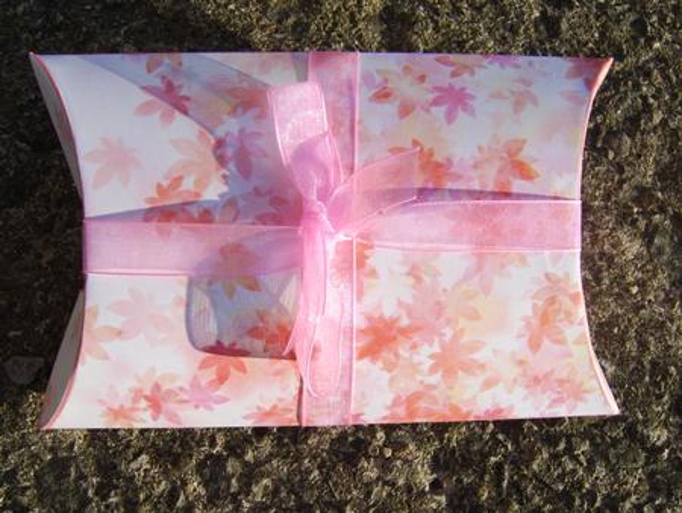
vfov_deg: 45.5
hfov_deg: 58.3
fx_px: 611
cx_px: 341
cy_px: 256
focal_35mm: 31
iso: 71
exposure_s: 1/176
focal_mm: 8.13
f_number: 6.7
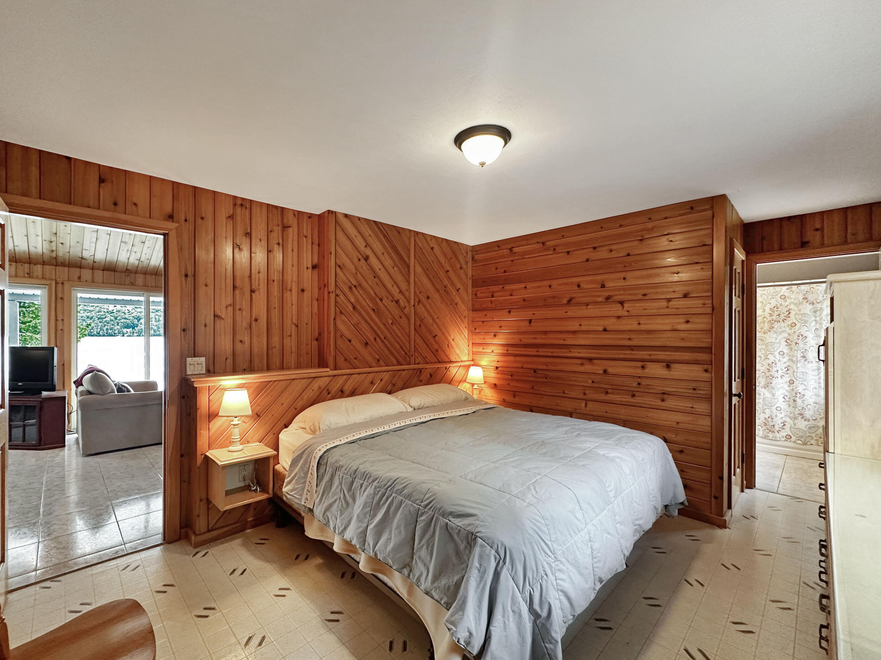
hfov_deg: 98.1
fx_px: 382
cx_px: 415
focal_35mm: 15
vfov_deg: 81.7
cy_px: 343
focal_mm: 2.22
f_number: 2.2
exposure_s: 1/60
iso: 200
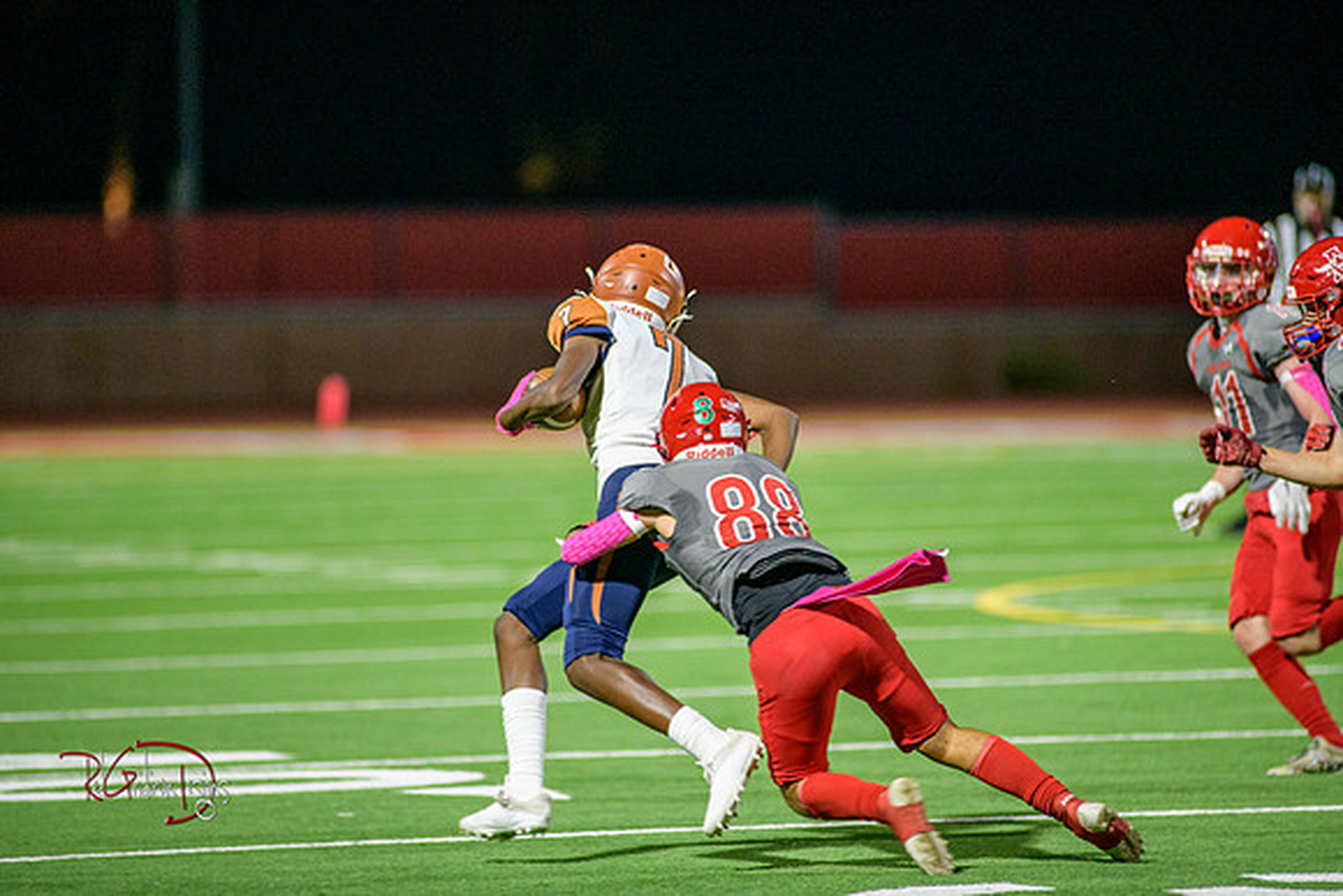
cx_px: 672
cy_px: 448
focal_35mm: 300
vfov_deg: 4.6
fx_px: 11194
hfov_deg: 6.9
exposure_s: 1/500
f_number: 2.8
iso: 2000
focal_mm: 300
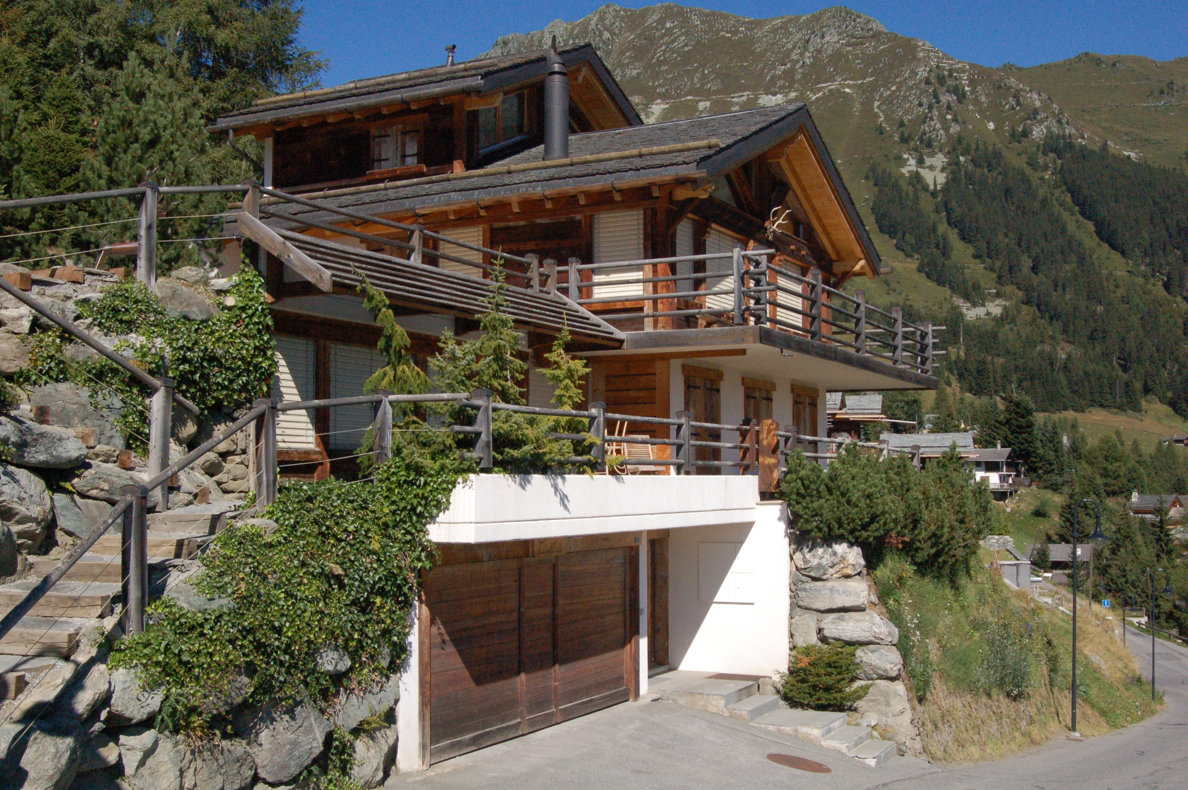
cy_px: 395
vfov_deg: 34.1
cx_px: 594
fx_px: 1286
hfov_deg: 49.6
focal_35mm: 39
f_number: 16
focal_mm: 26
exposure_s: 1/1000
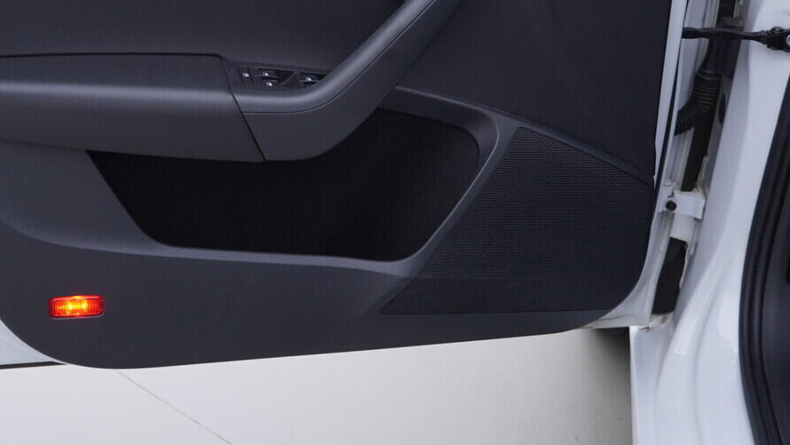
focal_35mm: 61
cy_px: 83
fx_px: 1278
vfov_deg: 19.5
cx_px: 198
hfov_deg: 33.7
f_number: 3.2
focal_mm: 24
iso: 125
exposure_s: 1/50
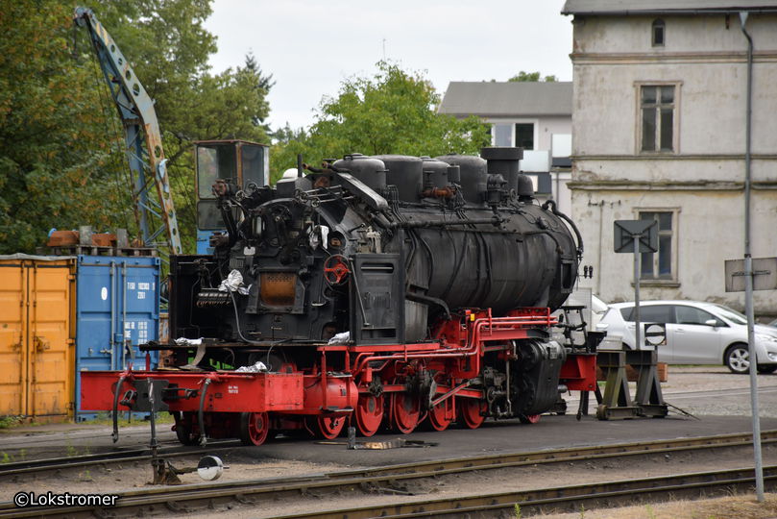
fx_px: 4534
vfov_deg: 6.5
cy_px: 260
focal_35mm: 210
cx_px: 388
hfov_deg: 9.8
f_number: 7.1
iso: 200
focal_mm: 140
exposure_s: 1/160
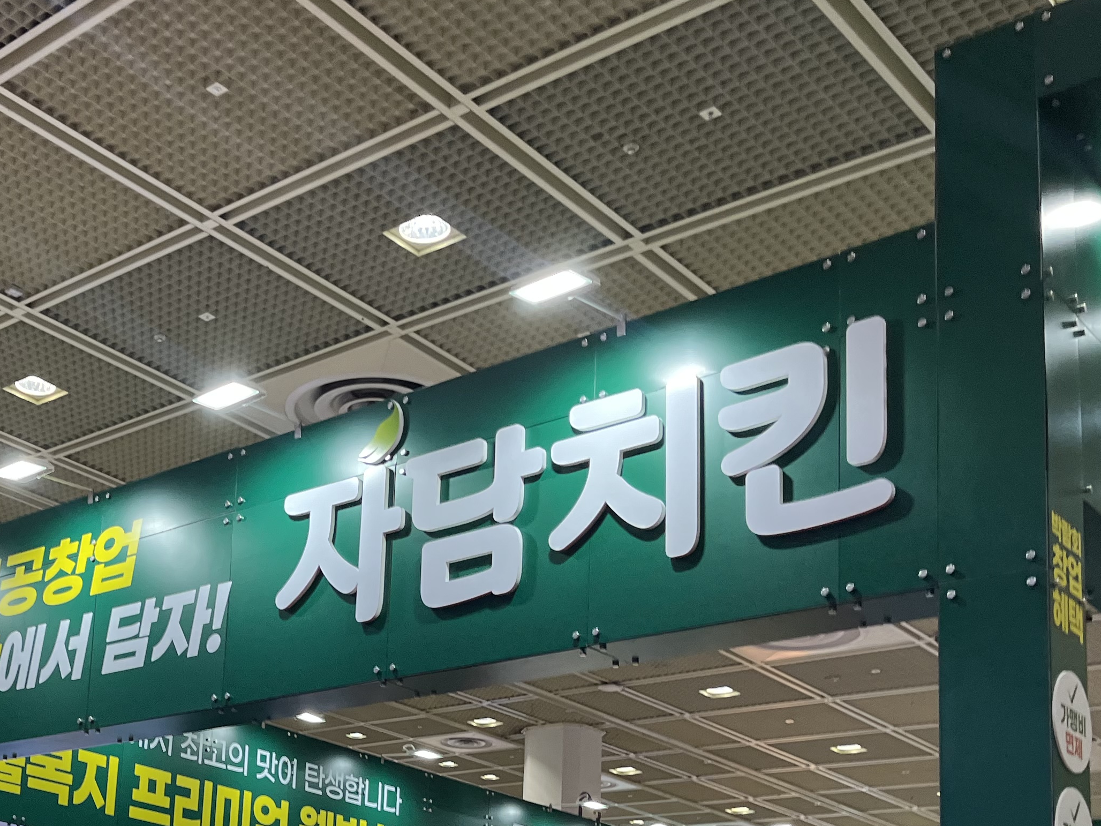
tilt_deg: +9.5
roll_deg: -0.4
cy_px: 794
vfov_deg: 27.2
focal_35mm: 51
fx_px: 1622
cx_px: 148
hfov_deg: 35.7
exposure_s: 1/120
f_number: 1.6
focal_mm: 5.1
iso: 100
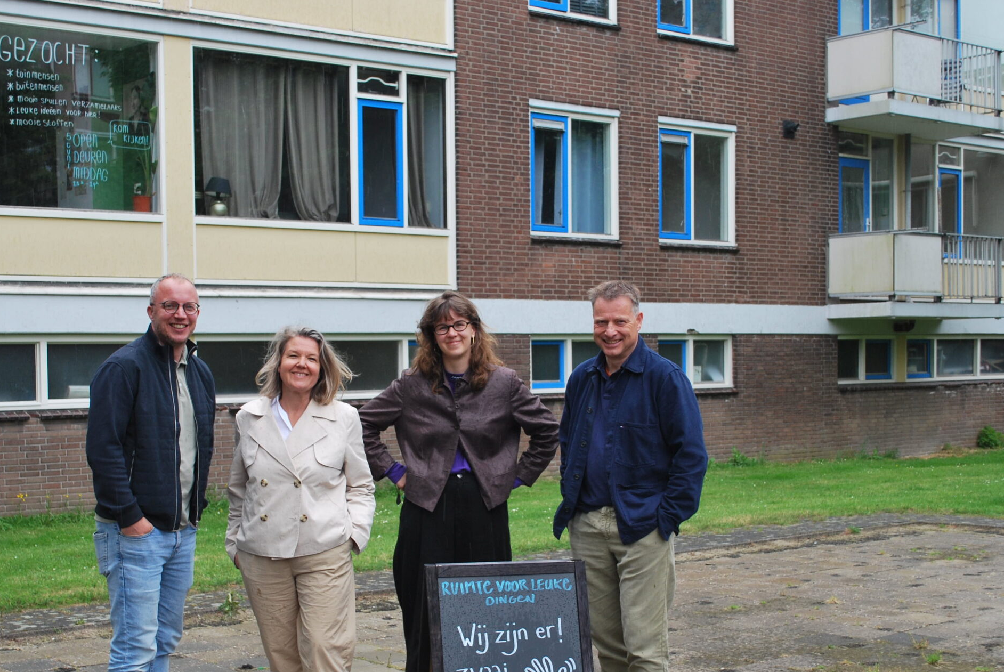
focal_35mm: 53
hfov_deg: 37.5
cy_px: 435
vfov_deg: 25.5
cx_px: 462
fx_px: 1480
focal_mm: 26
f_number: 5.6
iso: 180
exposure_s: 1/125
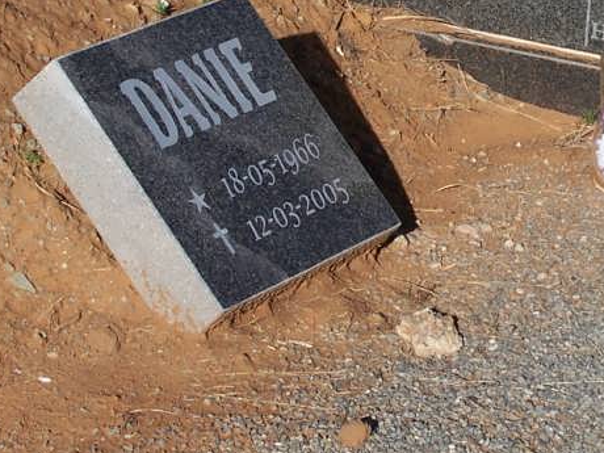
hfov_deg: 10.9
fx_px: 3141
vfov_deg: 8.2
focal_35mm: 180
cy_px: -21
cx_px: 541
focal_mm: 11.5
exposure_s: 1/750
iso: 80
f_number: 4.5
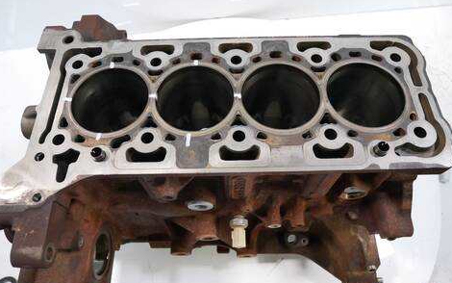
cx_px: 226
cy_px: 132
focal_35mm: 26
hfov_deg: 70.4
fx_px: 320
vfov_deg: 47.6
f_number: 3.5
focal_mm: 12
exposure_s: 1/60
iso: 1000
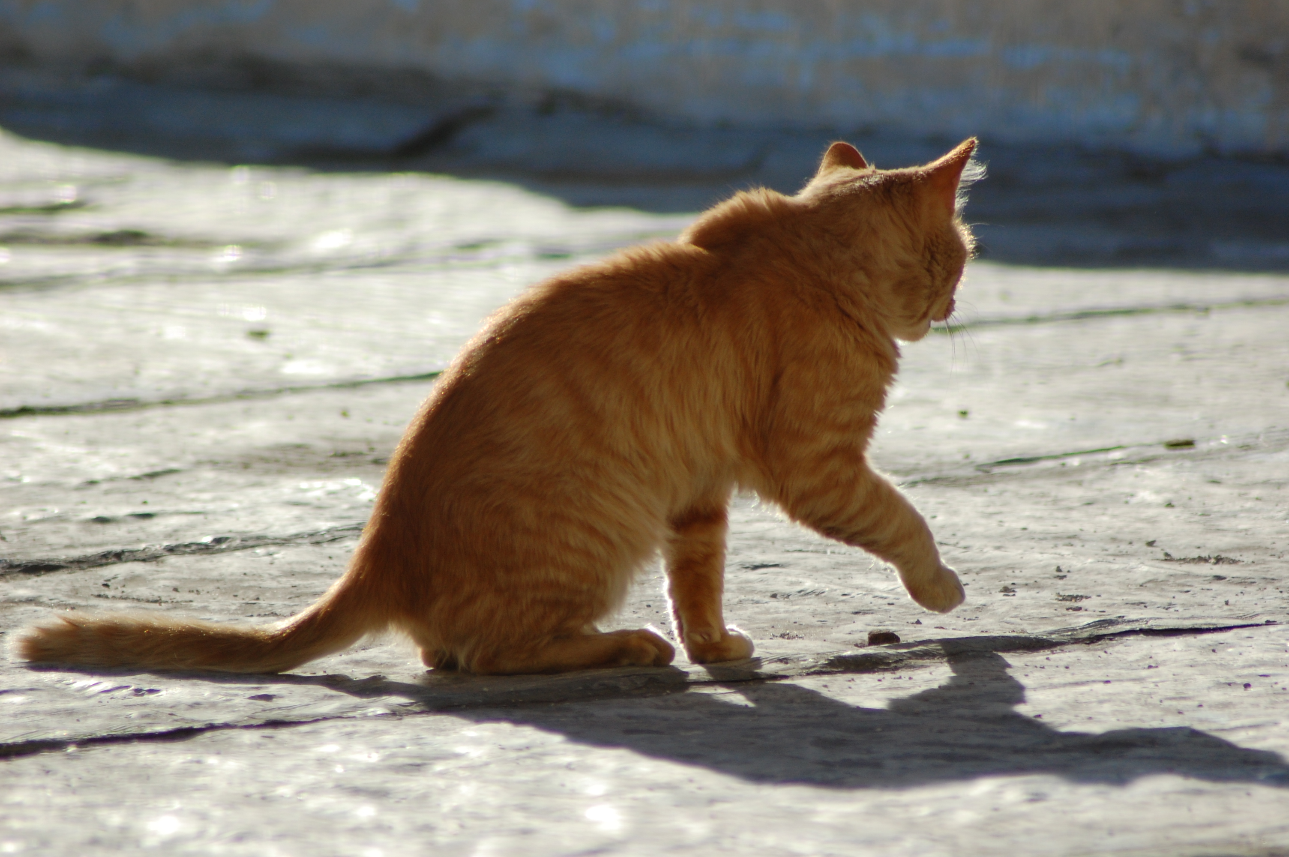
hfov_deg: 4.6
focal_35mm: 450
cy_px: 428
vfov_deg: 3.0
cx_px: 644
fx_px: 16098
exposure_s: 1/1600
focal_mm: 300
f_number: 5.6
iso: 400
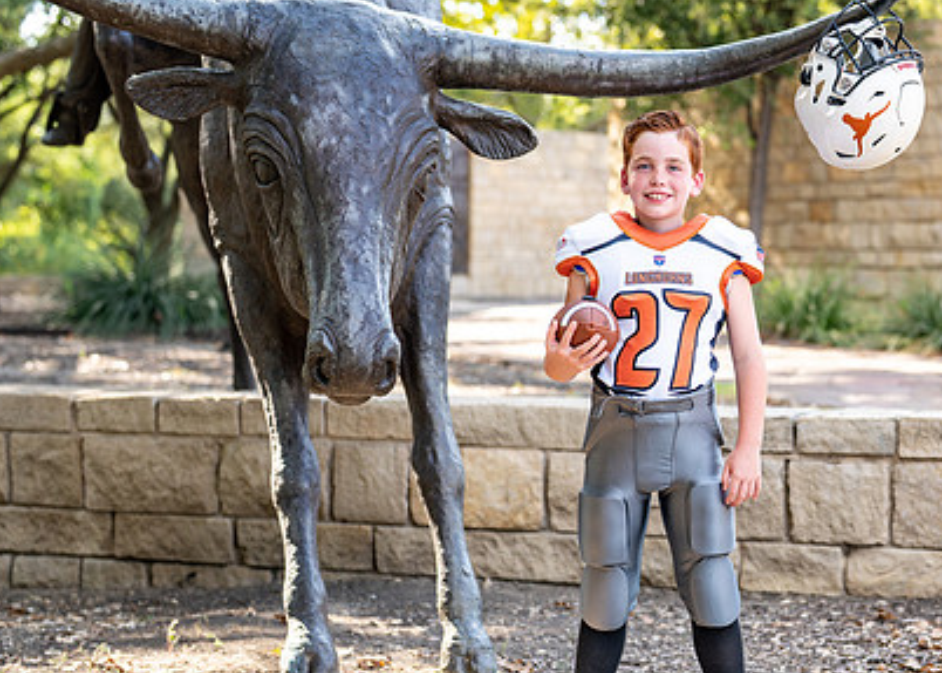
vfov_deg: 17.6
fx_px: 2167
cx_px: 673
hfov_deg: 24.3
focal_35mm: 81
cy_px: 404
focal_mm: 50
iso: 250
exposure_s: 1/1000
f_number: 2.2
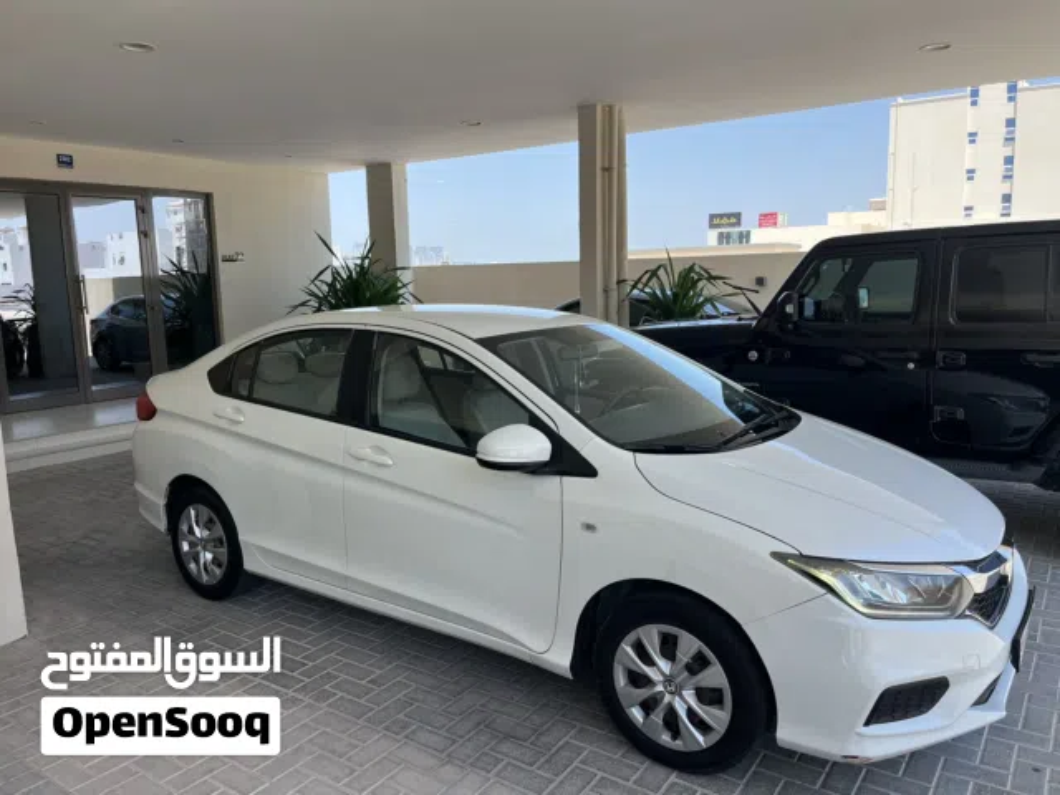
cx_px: 530
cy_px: 398
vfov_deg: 53.1
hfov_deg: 67.3
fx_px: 796
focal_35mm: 26
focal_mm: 5.1
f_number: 1.6
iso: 50
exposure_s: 1/1404
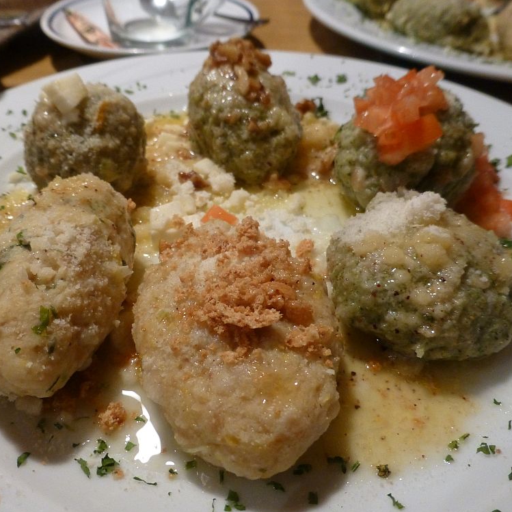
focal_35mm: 29
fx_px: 485
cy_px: 257
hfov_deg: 55.6
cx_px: 234
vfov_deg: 55.6
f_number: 3.3
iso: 400
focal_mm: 4.3
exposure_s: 1/13
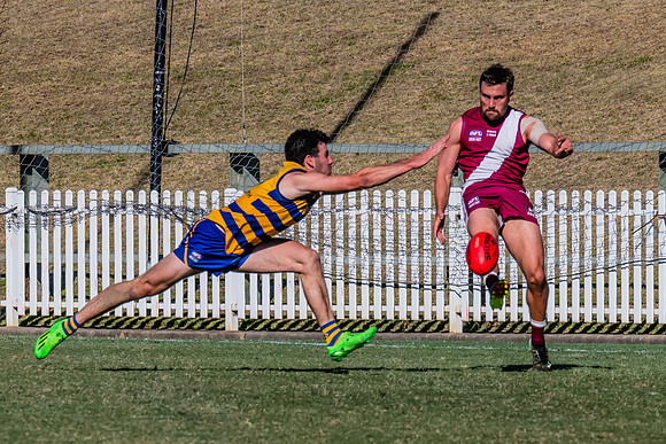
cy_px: 205
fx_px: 13856
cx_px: 457
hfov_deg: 2.8
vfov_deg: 1.8
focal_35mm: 749
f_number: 16
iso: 800
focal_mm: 420
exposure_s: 1/1600
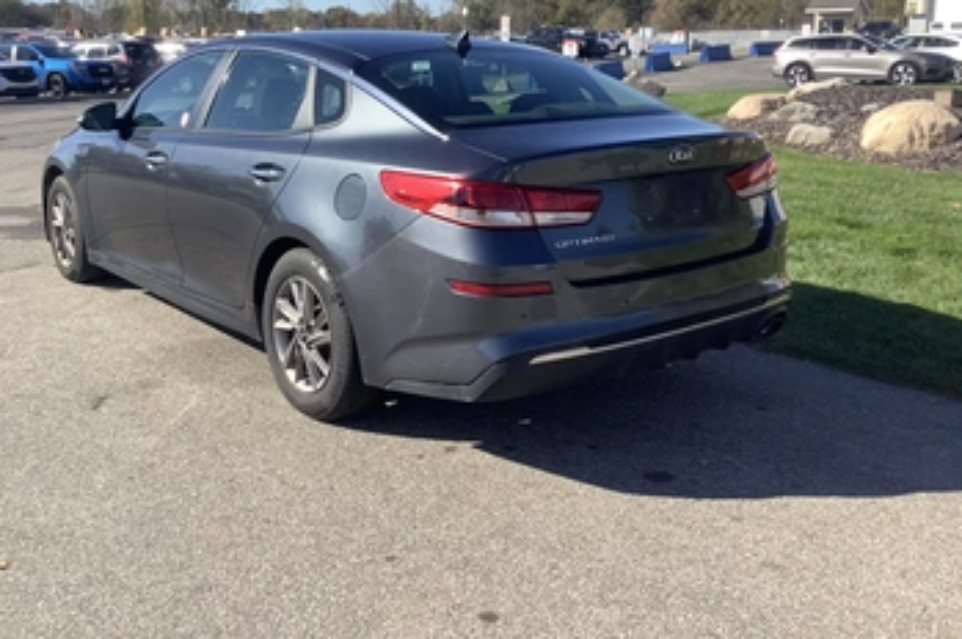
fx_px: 988
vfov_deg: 35.7
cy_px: 248
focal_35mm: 37
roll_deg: +0.6
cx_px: 419
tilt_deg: -13.6
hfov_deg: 51.8
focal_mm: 3.3
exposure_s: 1/1006
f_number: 2.4
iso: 25
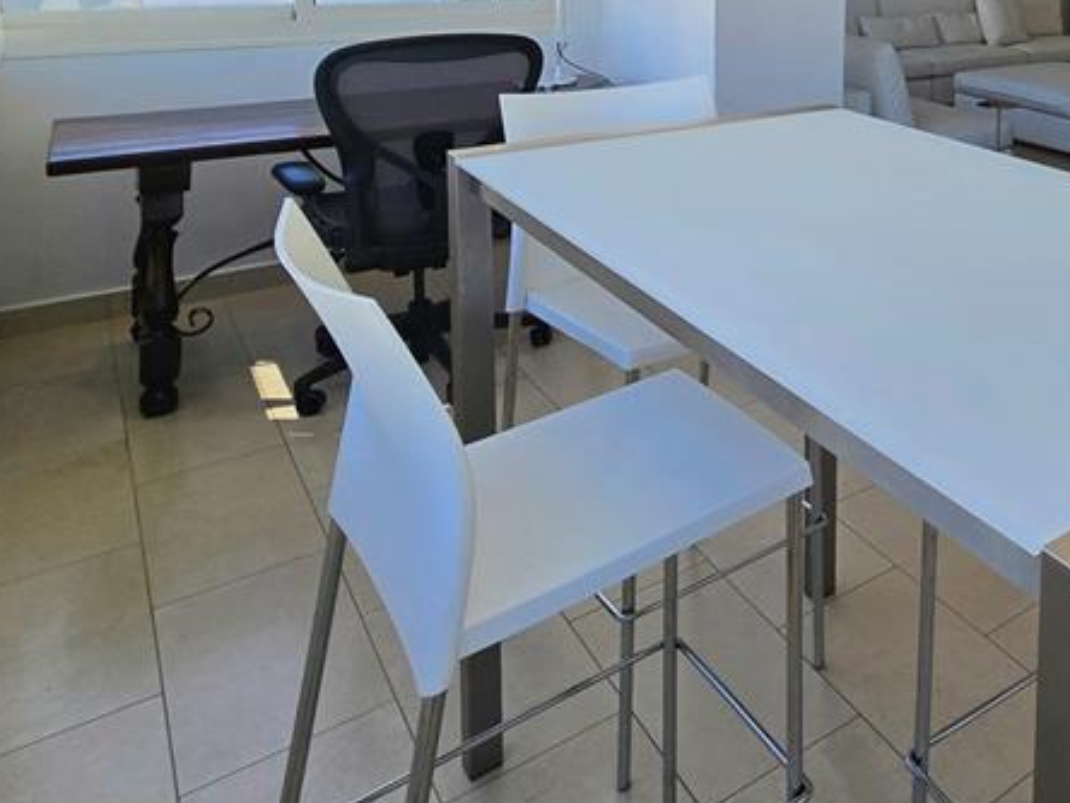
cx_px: 1065
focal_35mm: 30
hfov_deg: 49.3
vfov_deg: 40.8
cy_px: -2
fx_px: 927
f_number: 2.2
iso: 50
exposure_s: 1/526
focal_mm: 2.2
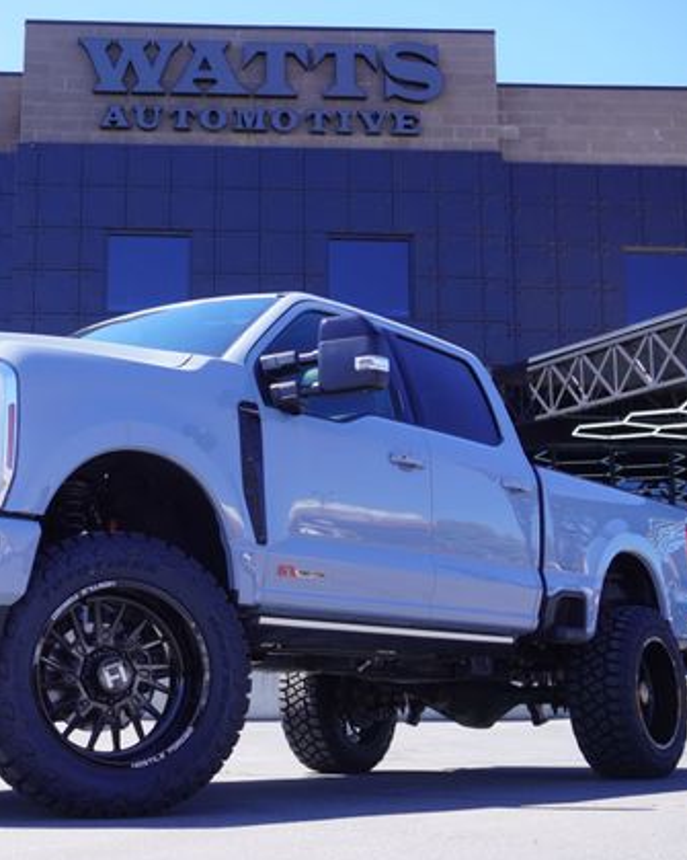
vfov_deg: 33.6
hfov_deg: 26.7
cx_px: 160
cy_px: 435
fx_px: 1424
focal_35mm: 56
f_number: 6.3
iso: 100
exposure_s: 1/125
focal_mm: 26
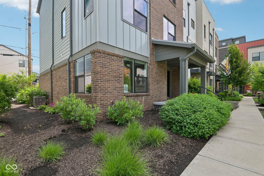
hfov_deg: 96.7
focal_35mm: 16
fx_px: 117
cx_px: 132
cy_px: 88
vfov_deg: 73.7
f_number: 8
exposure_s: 1/80
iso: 100
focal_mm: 16
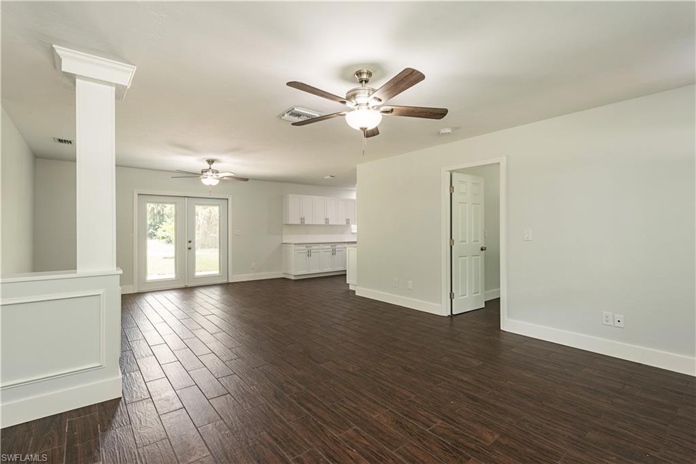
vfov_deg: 70.5
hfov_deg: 93.3
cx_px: 348
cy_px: 232
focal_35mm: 17
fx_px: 329
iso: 100
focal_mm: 17
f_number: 9
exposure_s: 1/3
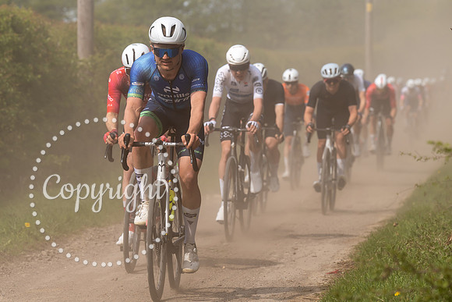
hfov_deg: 9.3
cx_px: 156
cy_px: 75
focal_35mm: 220
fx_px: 2767
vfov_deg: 6.2
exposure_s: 1/1000
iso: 160
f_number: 5
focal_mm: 139
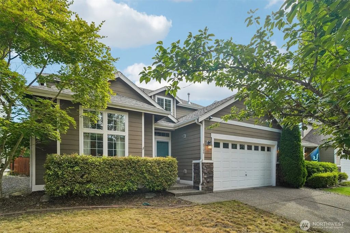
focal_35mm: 16
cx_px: 175
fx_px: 155
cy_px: 116
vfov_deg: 73.7
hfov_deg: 96.8
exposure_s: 1/500
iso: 1600
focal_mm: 16
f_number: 8
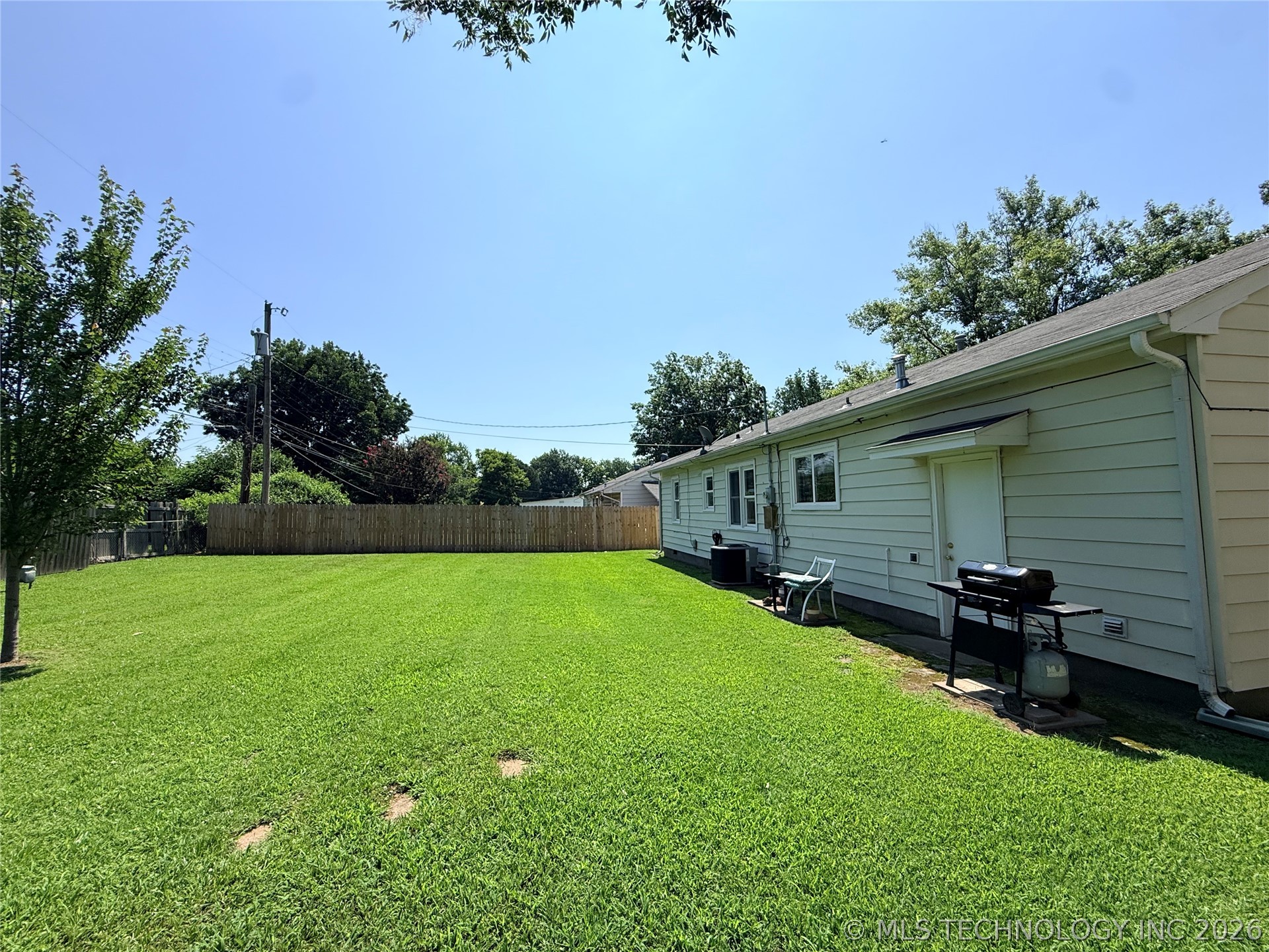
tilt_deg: +4.5
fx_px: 513
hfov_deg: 102.1
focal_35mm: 14
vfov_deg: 85.7
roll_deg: +1.8
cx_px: 634
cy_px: 476
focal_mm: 2.22
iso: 50
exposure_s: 1/2976
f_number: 2.2
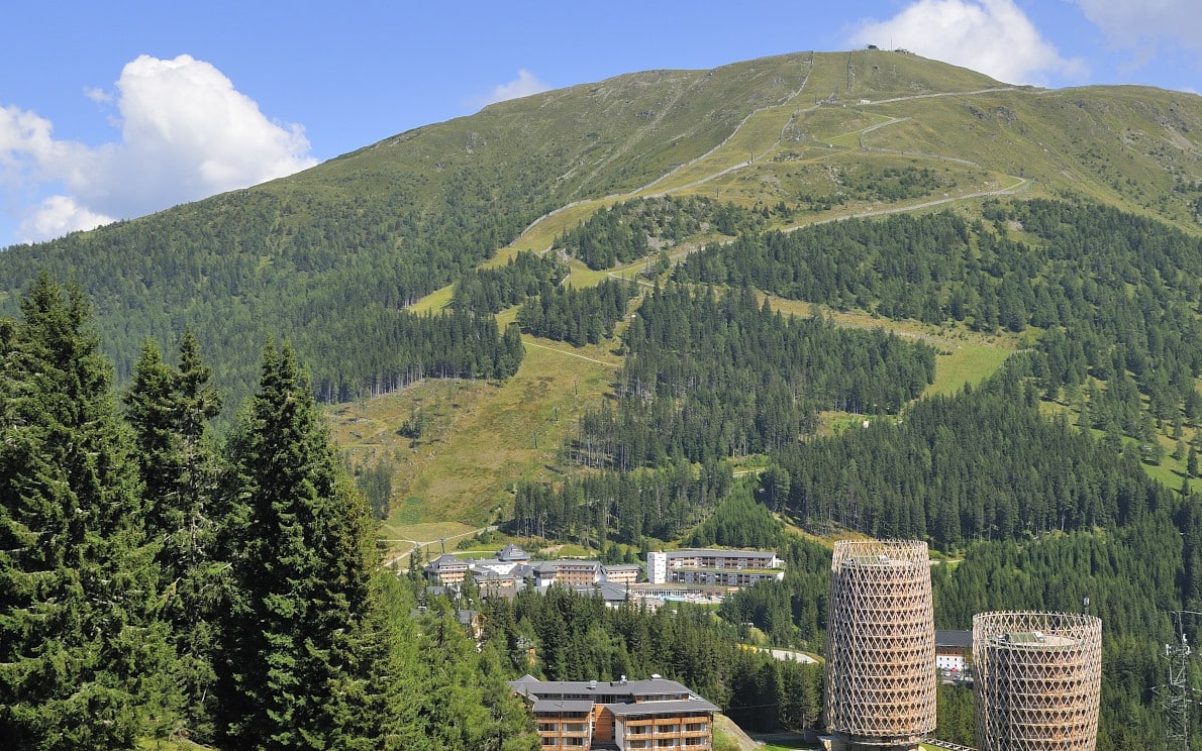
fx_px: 1573
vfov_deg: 26.9
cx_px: 567
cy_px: 425
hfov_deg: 41.8
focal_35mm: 48
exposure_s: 1/500
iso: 200
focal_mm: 22
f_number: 8
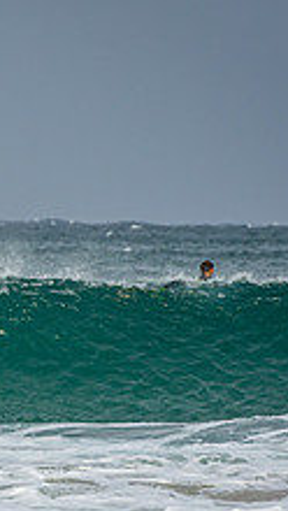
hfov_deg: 1.5
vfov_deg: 2.6
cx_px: -255
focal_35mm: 829
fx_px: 11237
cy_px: 391
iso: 200
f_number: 5.6
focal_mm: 200
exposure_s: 1/800
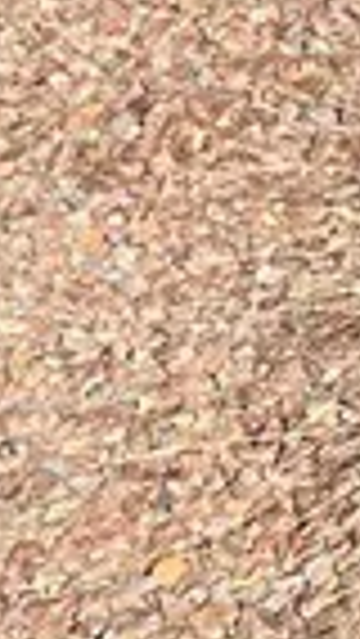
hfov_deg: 5.4
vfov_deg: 9.7
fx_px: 3458
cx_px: 1346
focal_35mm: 204
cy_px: -711
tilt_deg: +2.4
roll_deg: -1.7
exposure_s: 1/3460
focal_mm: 5.7
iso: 50
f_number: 1.5
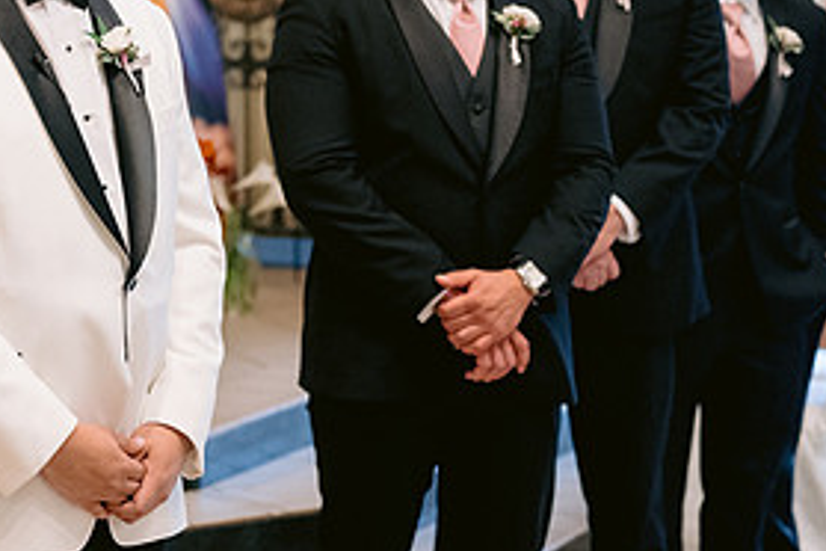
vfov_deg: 12.2
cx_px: 269
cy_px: 171
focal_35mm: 112
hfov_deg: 18.2
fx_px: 2570
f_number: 2.8
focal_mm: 50
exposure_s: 1/250
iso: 1600
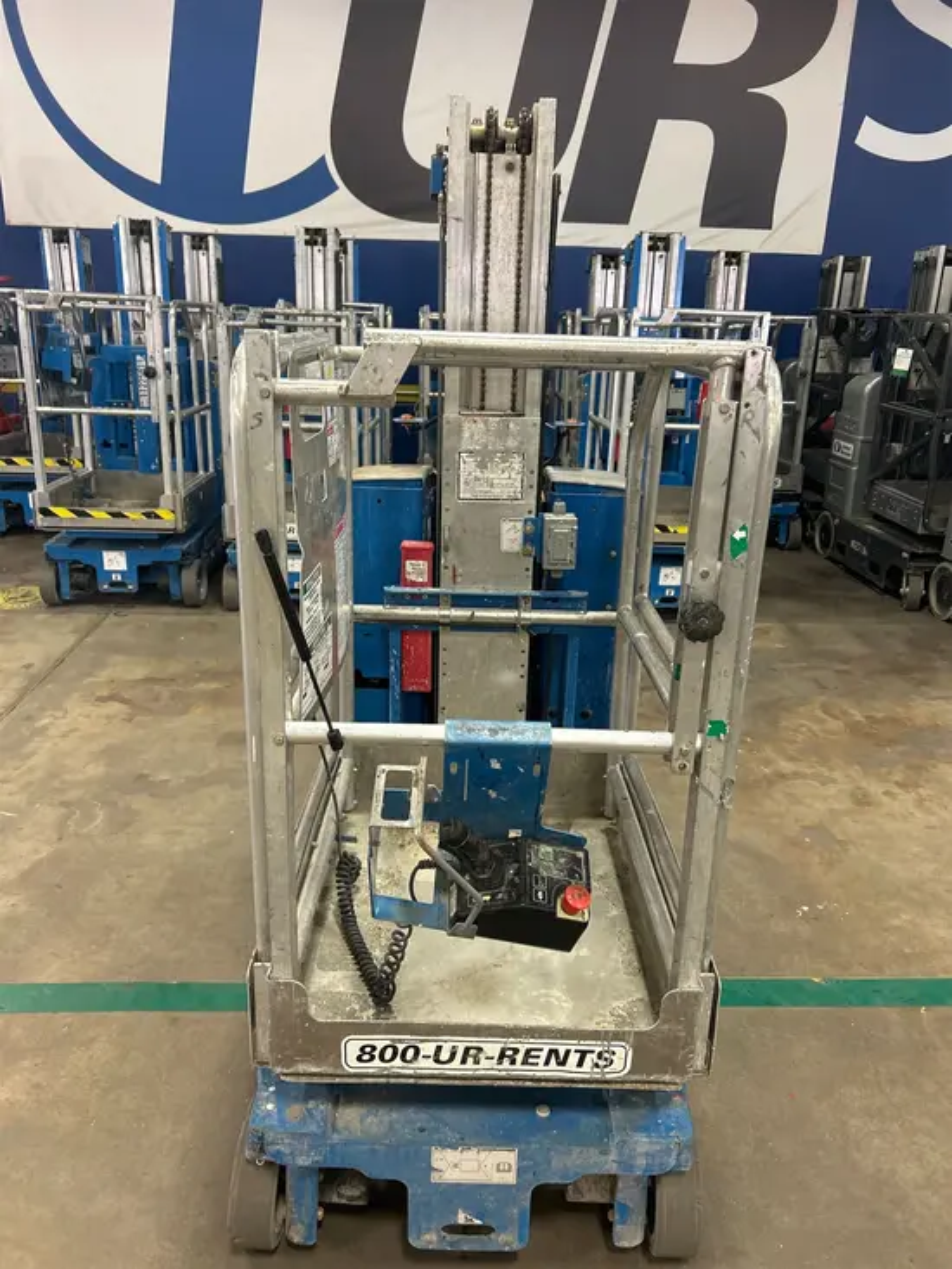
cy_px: 634
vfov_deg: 67.3
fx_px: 953
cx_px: 476
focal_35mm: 26
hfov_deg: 53.1
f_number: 1.5
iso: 250
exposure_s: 1/60
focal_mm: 5.7
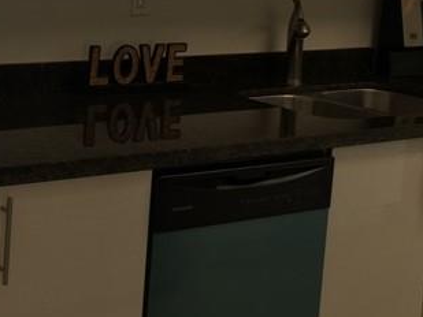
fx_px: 1174
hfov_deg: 20.0
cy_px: 51
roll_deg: -4.6
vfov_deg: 15.3
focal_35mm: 96
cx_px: 30
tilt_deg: -7.1
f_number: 2.2
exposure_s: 1/121
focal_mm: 4.15
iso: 32
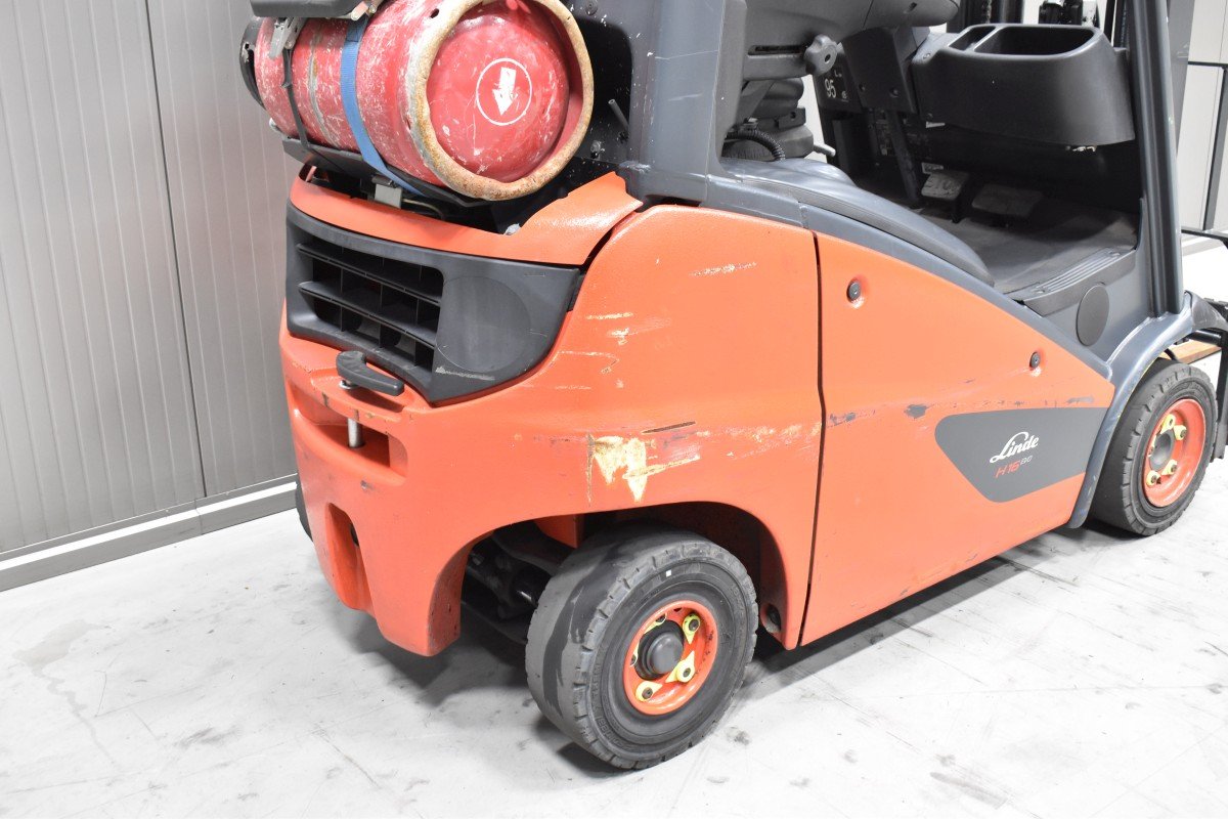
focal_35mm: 39
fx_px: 1330
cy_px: 410
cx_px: 614
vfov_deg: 34.2
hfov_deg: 49.6
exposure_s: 1/15
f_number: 5
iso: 1600
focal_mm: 26
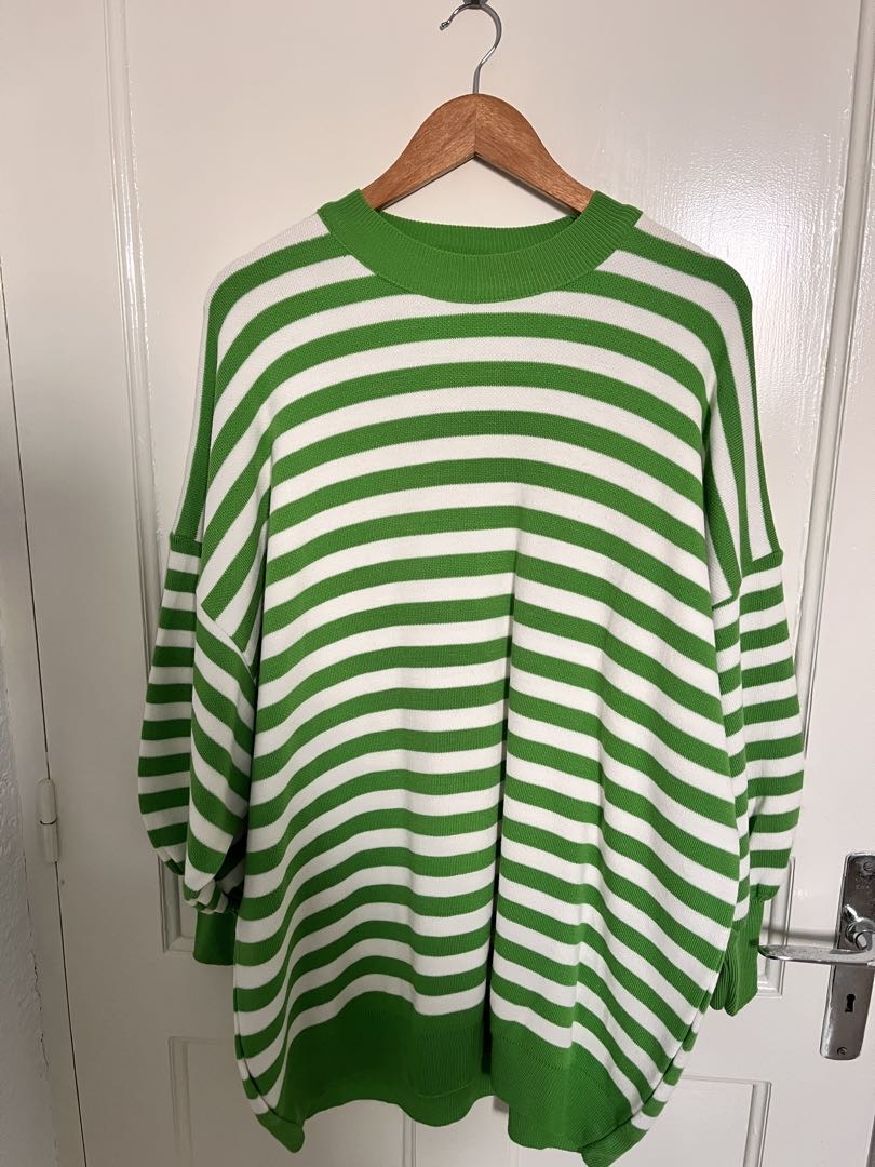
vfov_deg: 67.3
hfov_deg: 53.1
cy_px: 584
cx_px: 438
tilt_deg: -11.9
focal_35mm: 26
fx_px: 876
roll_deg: +0.6
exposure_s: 1/50
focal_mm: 5.1
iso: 200
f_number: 1.6
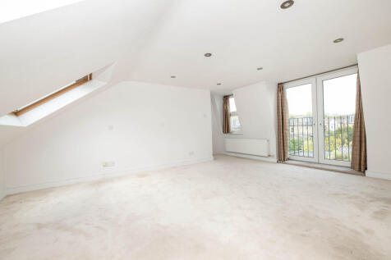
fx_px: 163
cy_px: 130
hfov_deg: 100.4
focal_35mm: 15
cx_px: 196
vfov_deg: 77.3
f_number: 5.6
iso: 320
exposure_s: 1/100
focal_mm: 10
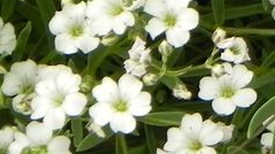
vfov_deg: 1.7
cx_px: 440
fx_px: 5108
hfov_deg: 3.1
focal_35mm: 701
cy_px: -128
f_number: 5
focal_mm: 25.7
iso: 160
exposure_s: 1/200
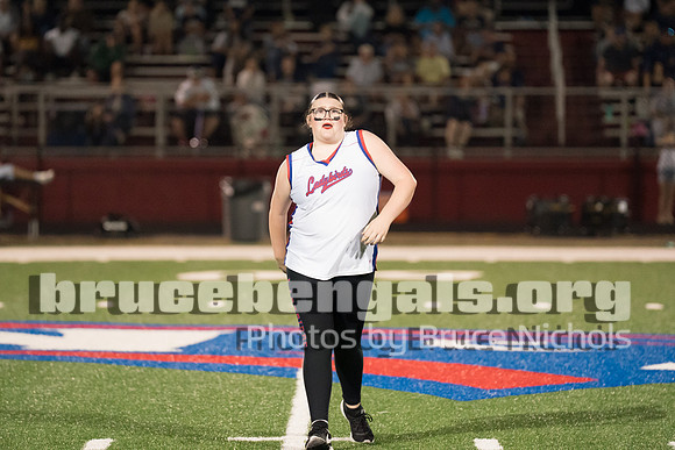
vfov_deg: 5.5
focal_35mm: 249
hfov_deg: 8.3
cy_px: 170
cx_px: 338
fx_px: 4666
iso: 10000
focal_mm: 200
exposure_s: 1/1000
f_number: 2.8
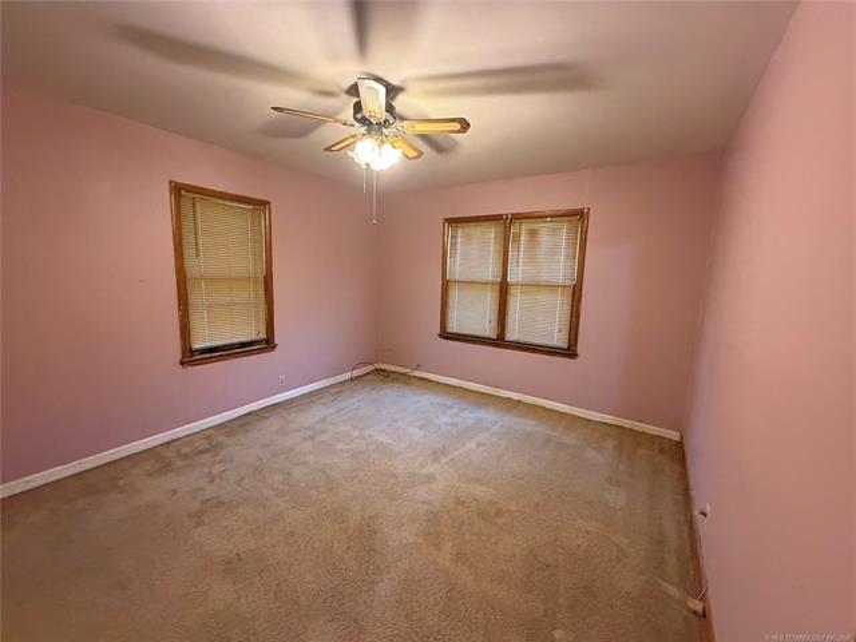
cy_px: 321
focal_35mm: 14
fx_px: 346
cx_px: 428
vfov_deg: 85.7
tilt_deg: -8.0
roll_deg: -1.4
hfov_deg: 102.1
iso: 500
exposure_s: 1/60
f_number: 2.2
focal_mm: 2.22
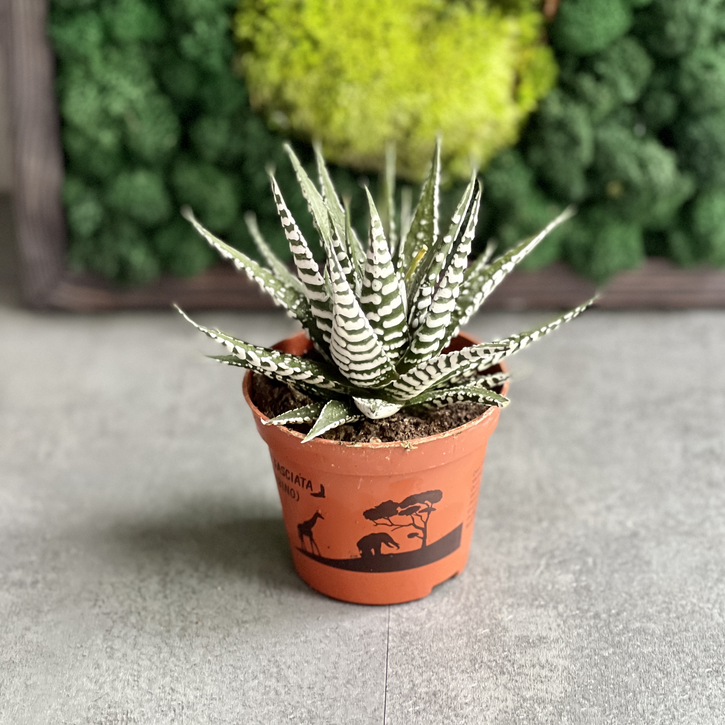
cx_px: 363
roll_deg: +0.1
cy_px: 290
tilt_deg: -25.0
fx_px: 2156
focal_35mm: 91
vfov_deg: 19.1
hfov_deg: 19.1
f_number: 2.8
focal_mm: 9
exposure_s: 1/40
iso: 400
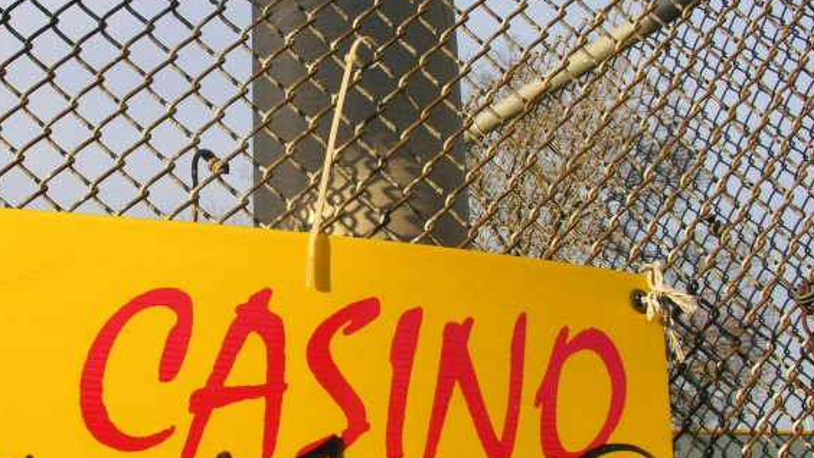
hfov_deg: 37.9
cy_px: 205
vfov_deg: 22.2
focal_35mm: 54
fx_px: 1166
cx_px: 248
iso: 50
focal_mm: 8.9
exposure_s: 1/96.4
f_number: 7.1
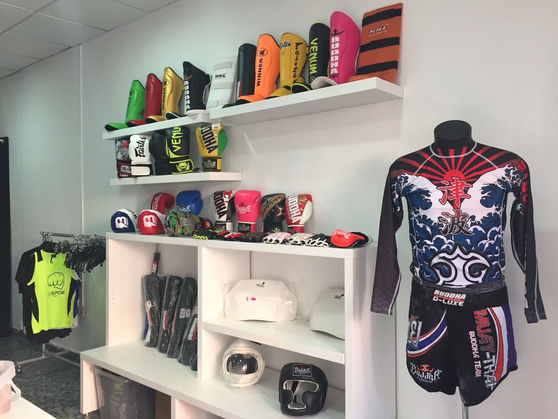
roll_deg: +1.2
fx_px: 467
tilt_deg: +0.5
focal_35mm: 29
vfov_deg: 48.2
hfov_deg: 61.7
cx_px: 279
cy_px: 210
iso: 64
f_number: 2.2
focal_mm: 4.15
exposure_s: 1/33
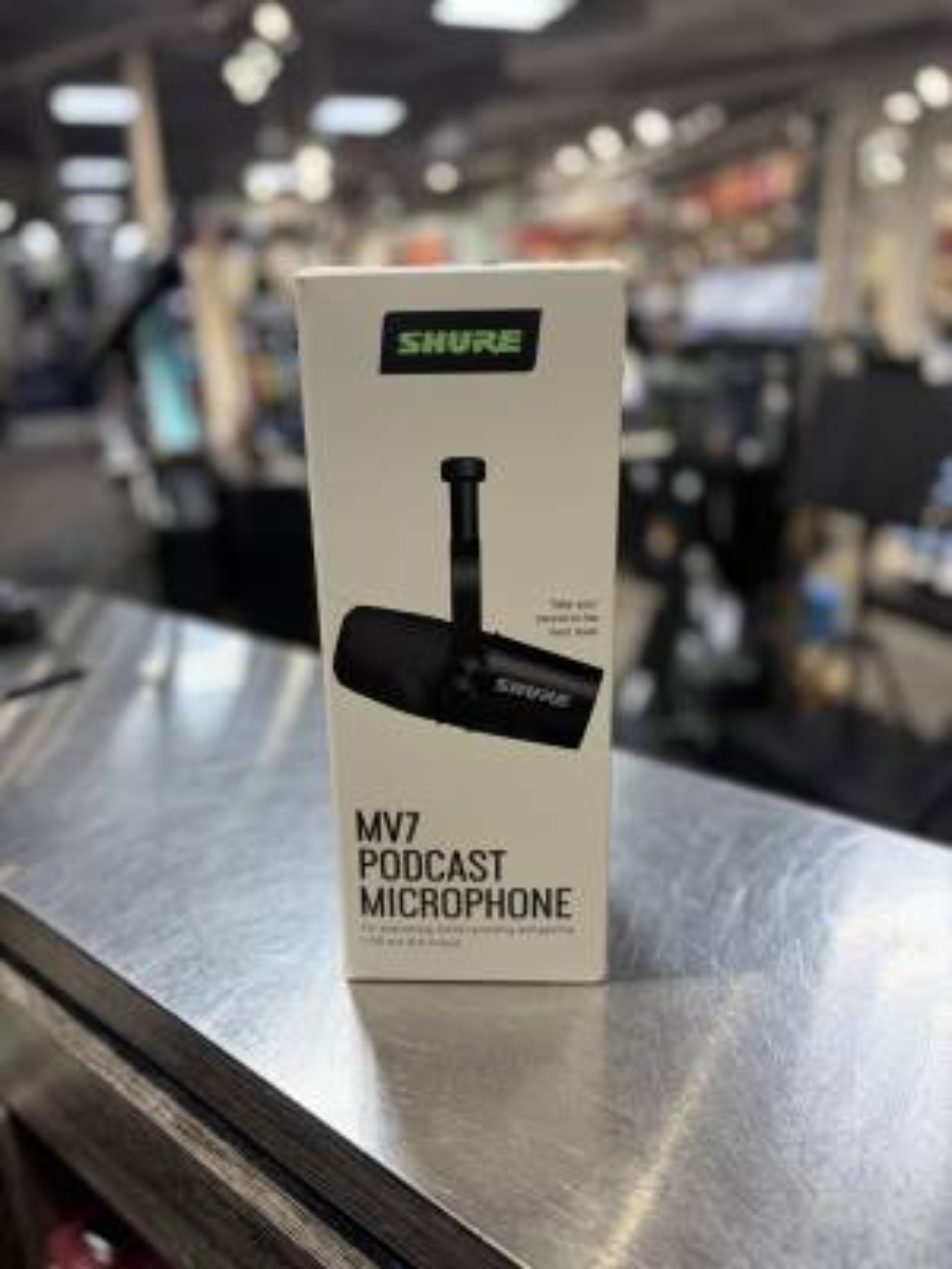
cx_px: 476
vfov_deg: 67.3
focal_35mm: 26
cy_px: 634
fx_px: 953
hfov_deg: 53.1
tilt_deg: -18.2
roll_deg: +1.5
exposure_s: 1/120
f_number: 1.6
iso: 125
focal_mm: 5.96
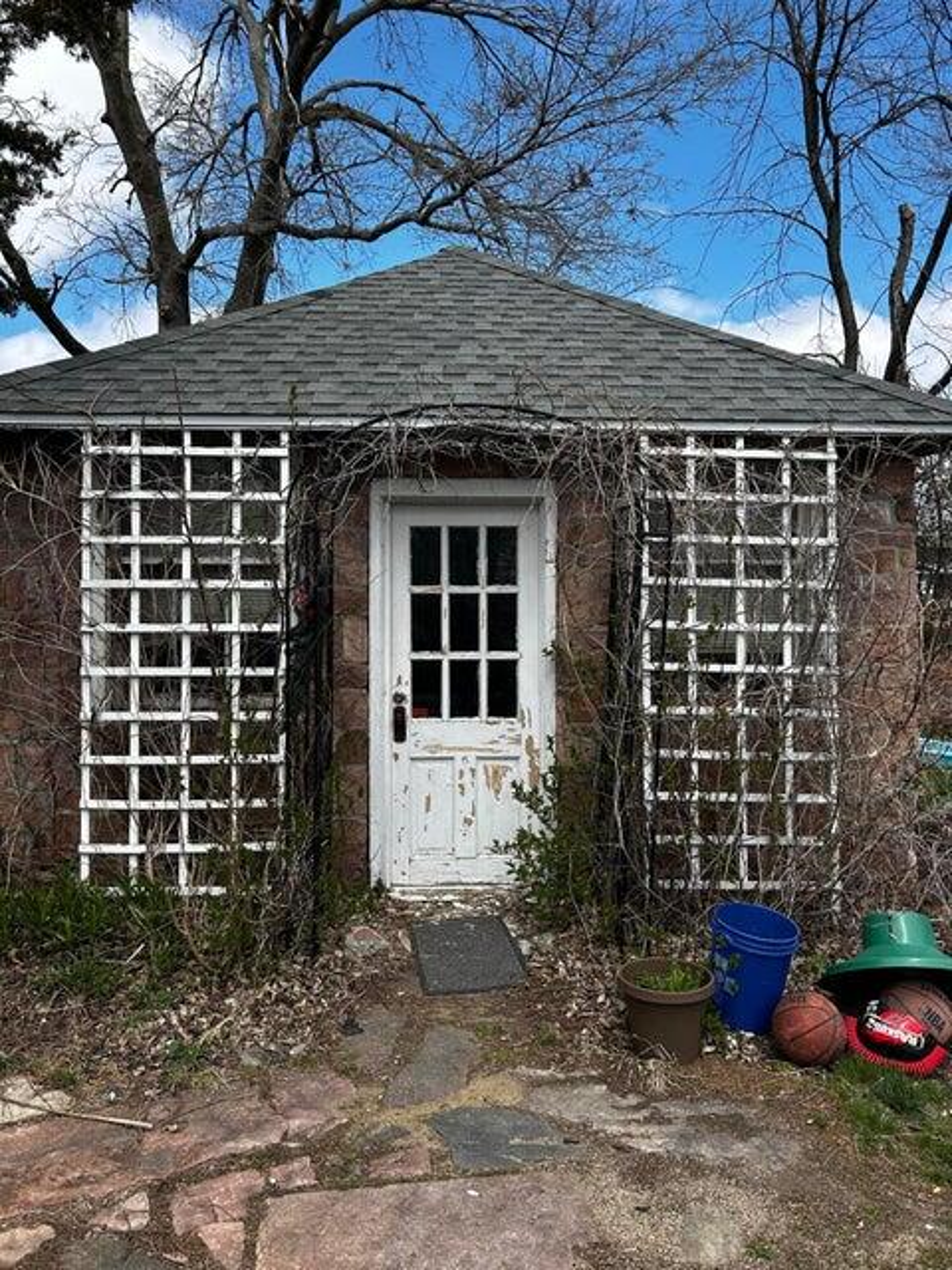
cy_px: 635
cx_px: 476
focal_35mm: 26
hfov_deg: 53.1
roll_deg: -0.8
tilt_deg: -5.0
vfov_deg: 67.3
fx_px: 953
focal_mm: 5.7
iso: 50
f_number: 1.5
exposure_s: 1/2299
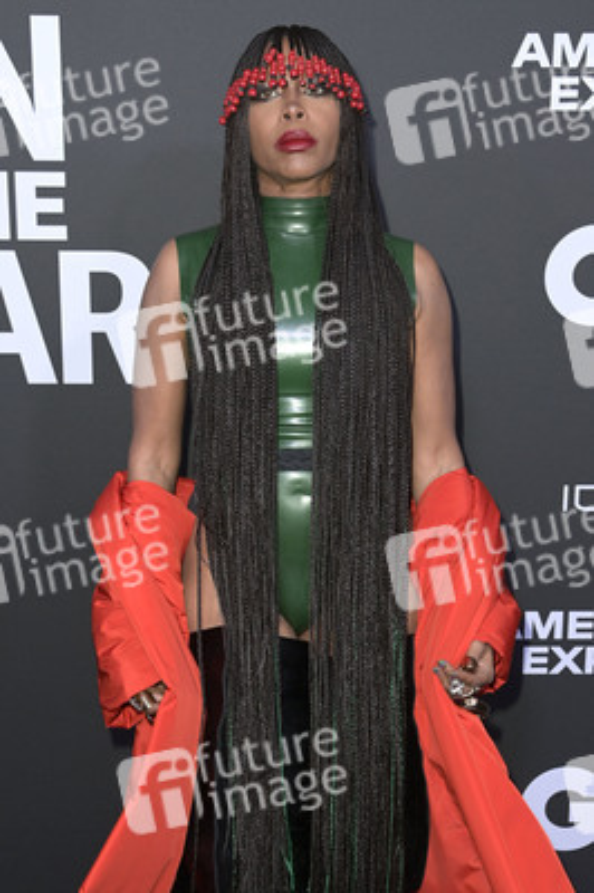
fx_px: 992
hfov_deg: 33.3
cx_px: 297
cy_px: 446
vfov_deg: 48.5
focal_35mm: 40
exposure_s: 1/250
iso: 1000
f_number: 5.6
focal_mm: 40
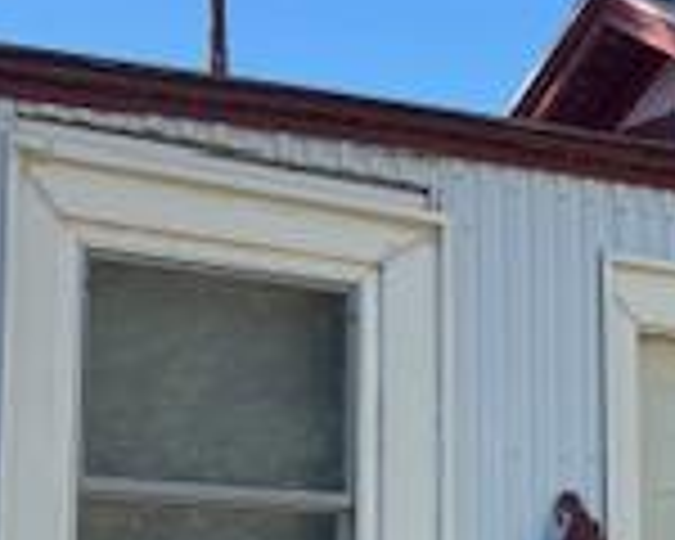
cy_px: 477
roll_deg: +1.7
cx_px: 882
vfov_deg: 14.1
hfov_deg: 16.8
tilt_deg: +10.2
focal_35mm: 108
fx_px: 2158
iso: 50
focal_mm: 5.96
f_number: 1.6
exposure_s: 1/1311
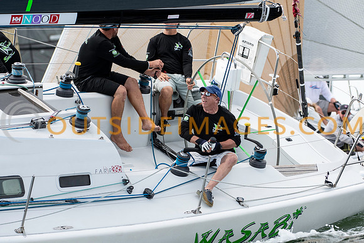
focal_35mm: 330
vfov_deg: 4.2
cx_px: 182
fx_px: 3337
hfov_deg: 6.2
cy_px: 122
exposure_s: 1/1000
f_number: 5.6
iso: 400
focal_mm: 220
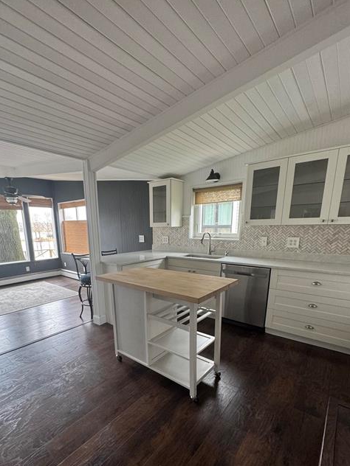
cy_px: 279
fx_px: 229
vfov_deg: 89.9
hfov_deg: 74.4
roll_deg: +1.3
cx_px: 152
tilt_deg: -12.8
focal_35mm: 17
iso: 200
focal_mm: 2.22
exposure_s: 1/99
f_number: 2.2
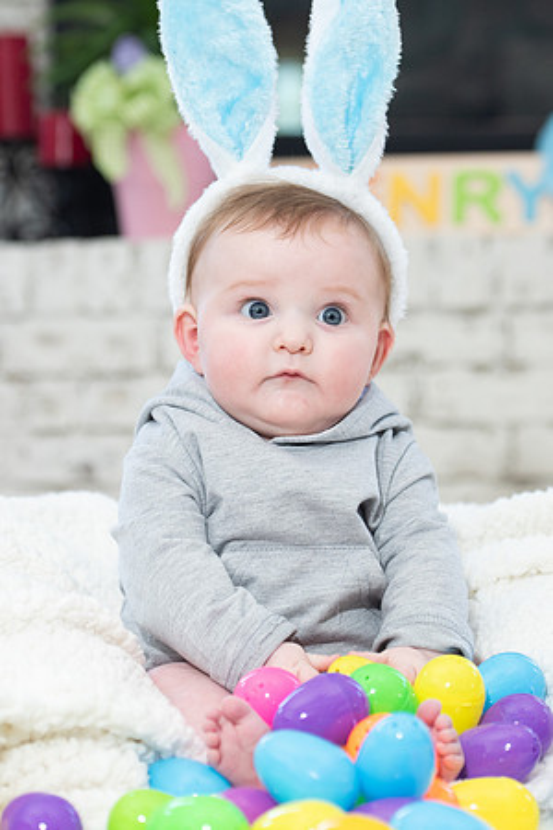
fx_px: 2418
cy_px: 415
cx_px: 252
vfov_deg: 19.5
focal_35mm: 105
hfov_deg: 13.0
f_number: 3.5
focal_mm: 70
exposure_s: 1/250
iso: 400
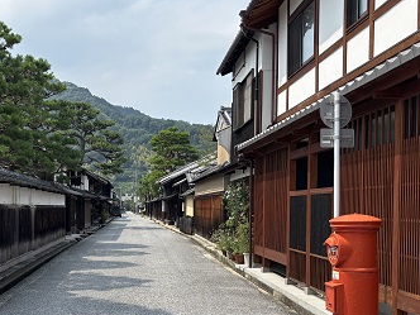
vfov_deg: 30.6
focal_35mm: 47
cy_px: 213
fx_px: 570
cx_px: 147
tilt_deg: -1.7
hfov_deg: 40.0
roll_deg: -0.8
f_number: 1.6
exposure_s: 1/3205
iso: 50
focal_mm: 5.96
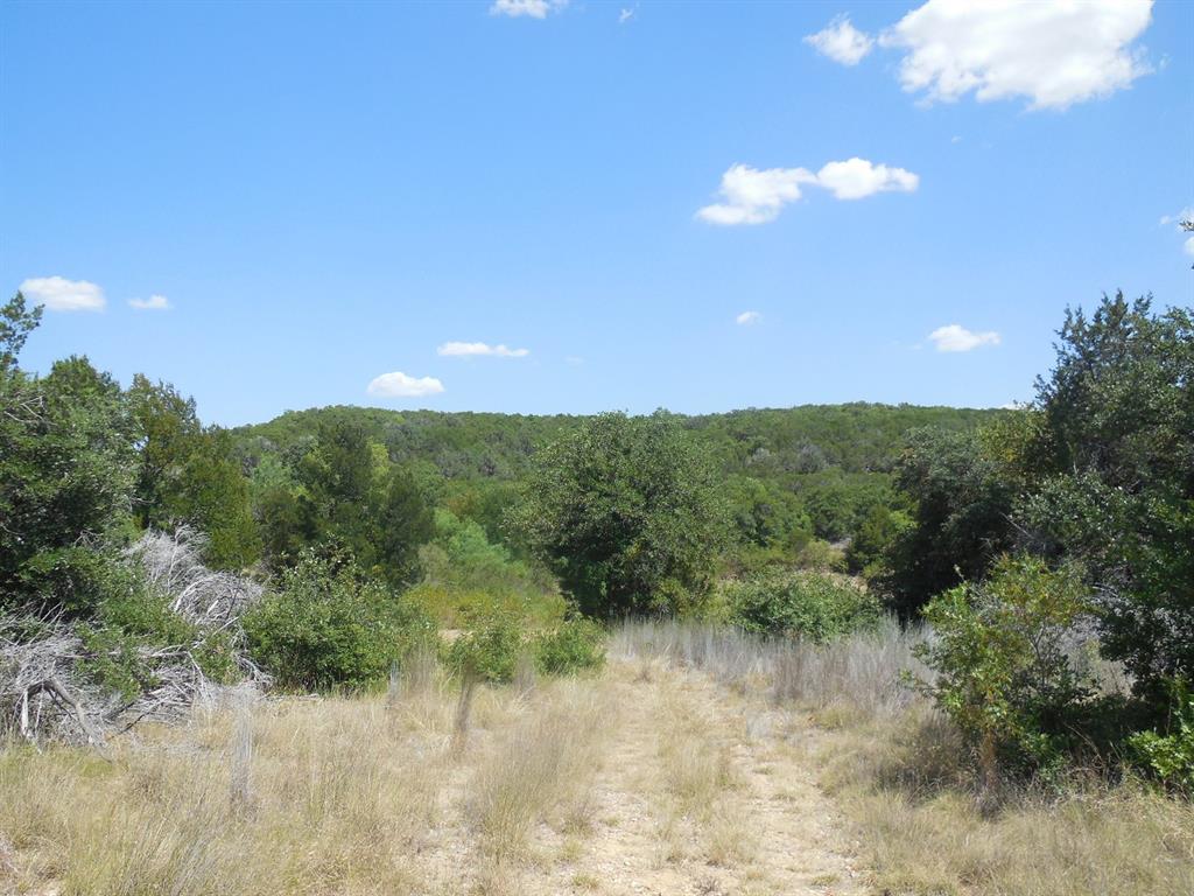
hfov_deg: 60.0
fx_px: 1035
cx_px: 597
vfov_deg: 46.8
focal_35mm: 30
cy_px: 448
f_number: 3.2
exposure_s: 1/1000
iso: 125
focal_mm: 5.3
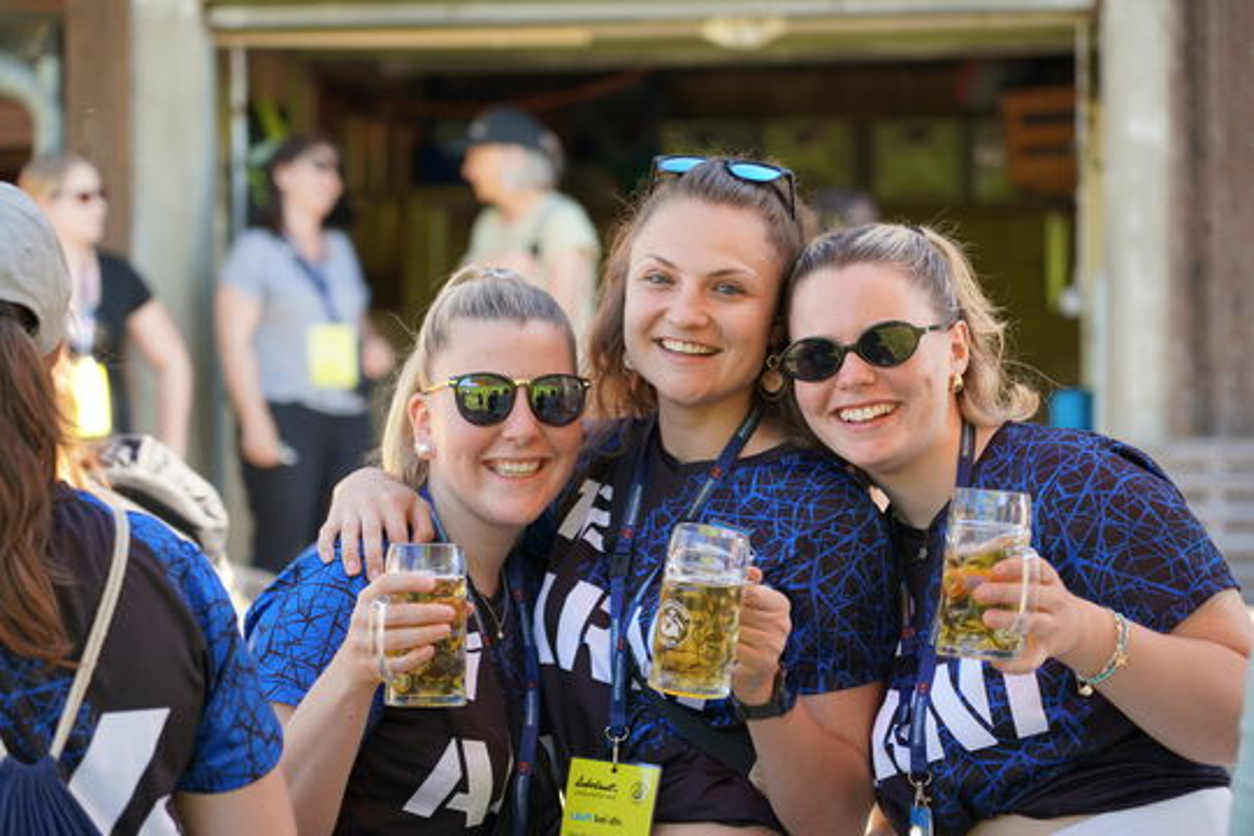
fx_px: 3657
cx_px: 627
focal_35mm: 105
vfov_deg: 13.0
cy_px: 418
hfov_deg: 19.5
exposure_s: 1/200
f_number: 4
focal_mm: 105
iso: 250
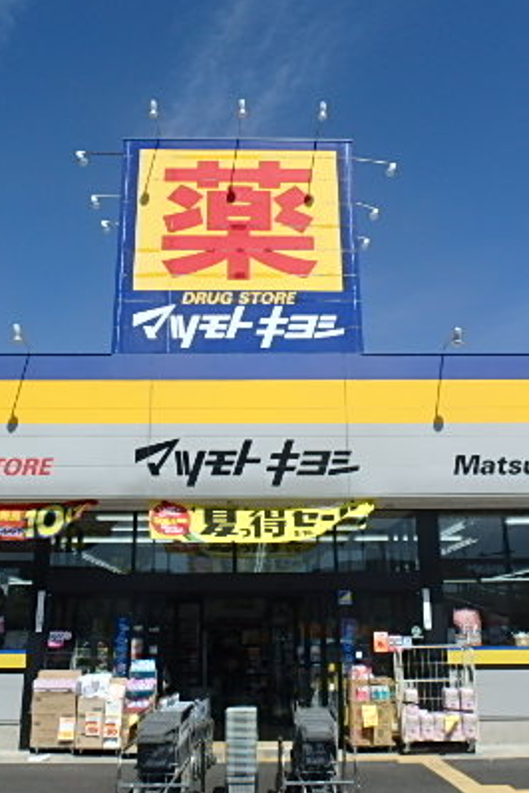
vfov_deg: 54.3
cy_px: 358
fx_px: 771
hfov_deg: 37.9
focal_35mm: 35
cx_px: 261
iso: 125
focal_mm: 3.7
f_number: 6
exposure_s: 1/640
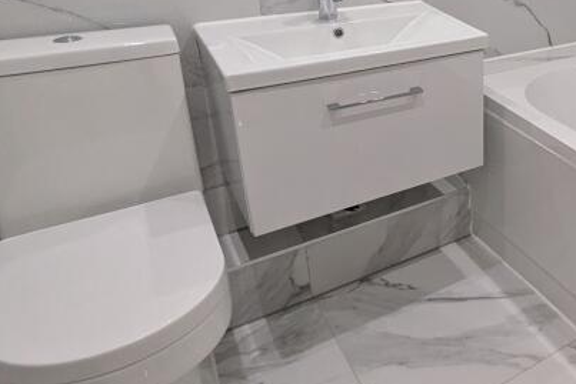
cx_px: 582
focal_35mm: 37
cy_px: 75
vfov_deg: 34.8
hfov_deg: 43.9
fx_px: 592
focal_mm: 1.83
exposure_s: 1/50
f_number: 2.2
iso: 257
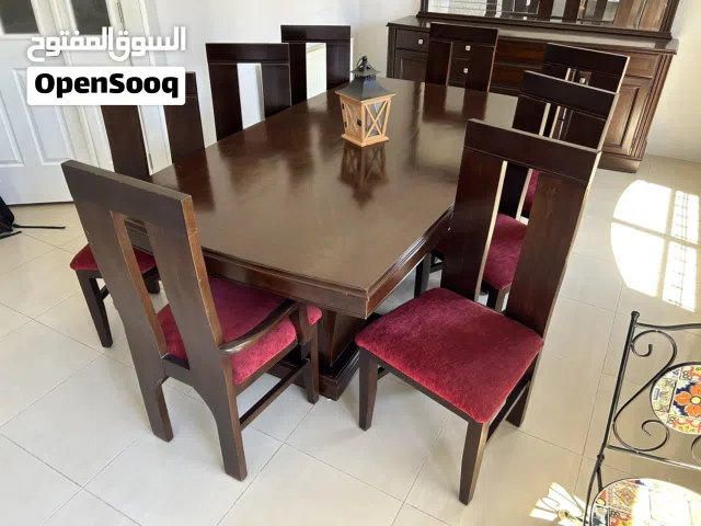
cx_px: 350
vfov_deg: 53.1
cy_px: 263
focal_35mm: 26
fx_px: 527
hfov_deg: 67.3
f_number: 1.5
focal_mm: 5.7
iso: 125
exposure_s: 1/69
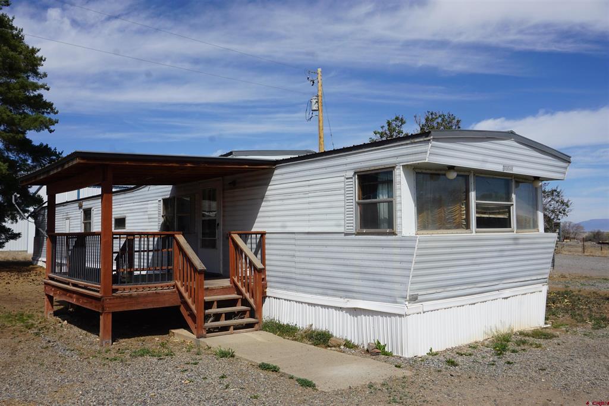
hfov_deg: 61.9
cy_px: 203
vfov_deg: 43.6
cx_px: 304
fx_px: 507
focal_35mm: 30
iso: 100
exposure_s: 1/250
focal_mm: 20
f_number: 11
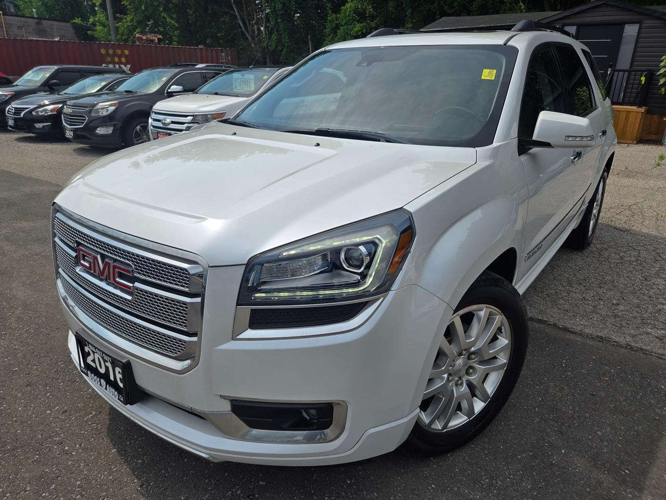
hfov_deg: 73.9
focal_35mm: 23
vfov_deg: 58.9
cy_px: 250
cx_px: 333
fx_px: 443
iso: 25
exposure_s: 1/2614
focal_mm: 5.4
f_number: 1.8
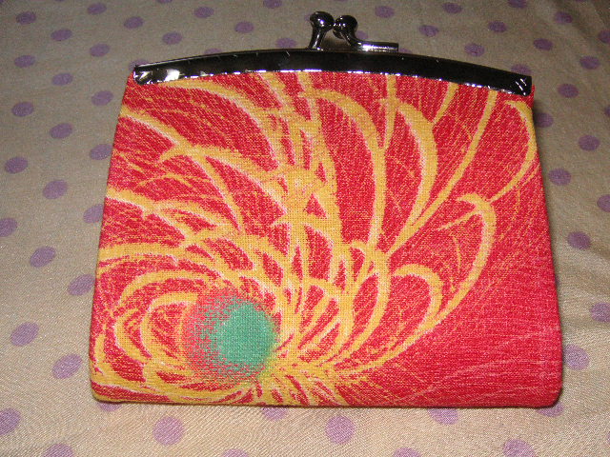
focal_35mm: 50
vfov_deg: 29.1
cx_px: 305
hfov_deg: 38.2
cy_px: 228
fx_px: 881
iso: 160
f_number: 8
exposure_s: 1/45
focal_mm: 8.4
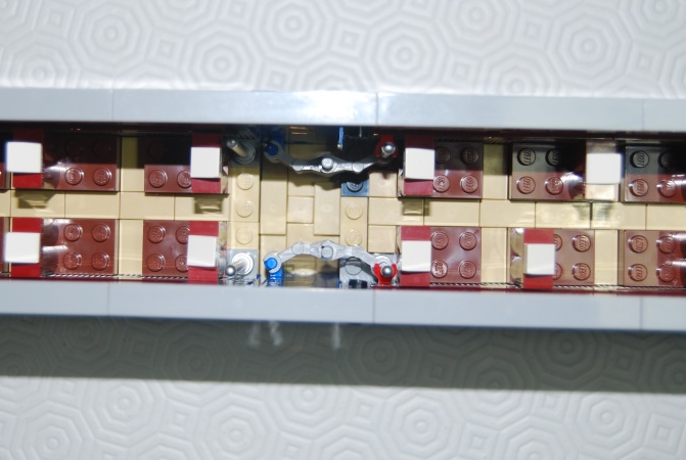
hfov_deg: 32.0
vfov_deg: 21.8
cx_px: 301
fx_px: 1195
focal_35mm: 63
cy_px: 200
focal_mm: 35
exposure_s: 1/60
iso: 200
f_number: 4.8
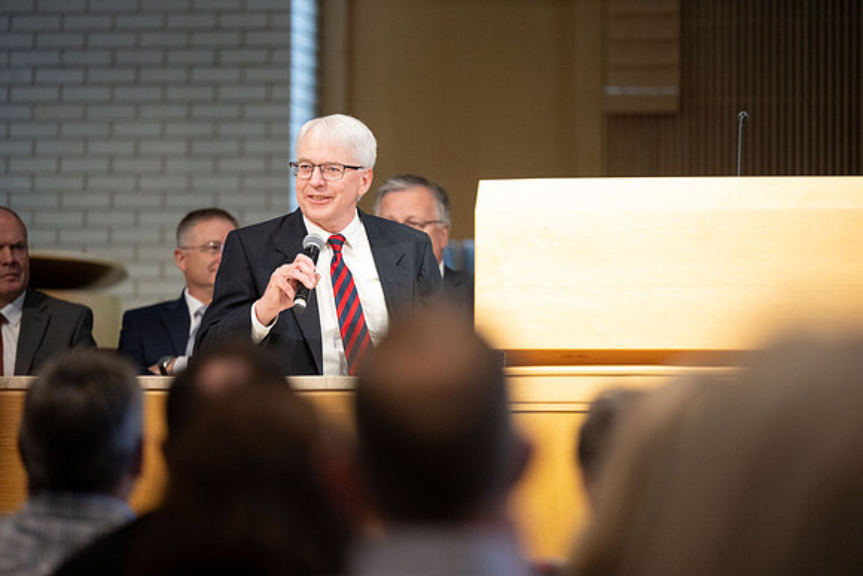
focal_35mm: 200
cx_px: 432
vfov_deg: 6.9
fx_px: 4795
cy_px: 288
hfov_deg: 10.3
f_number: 2.8
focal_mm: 200
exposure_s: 1/400
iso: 4000
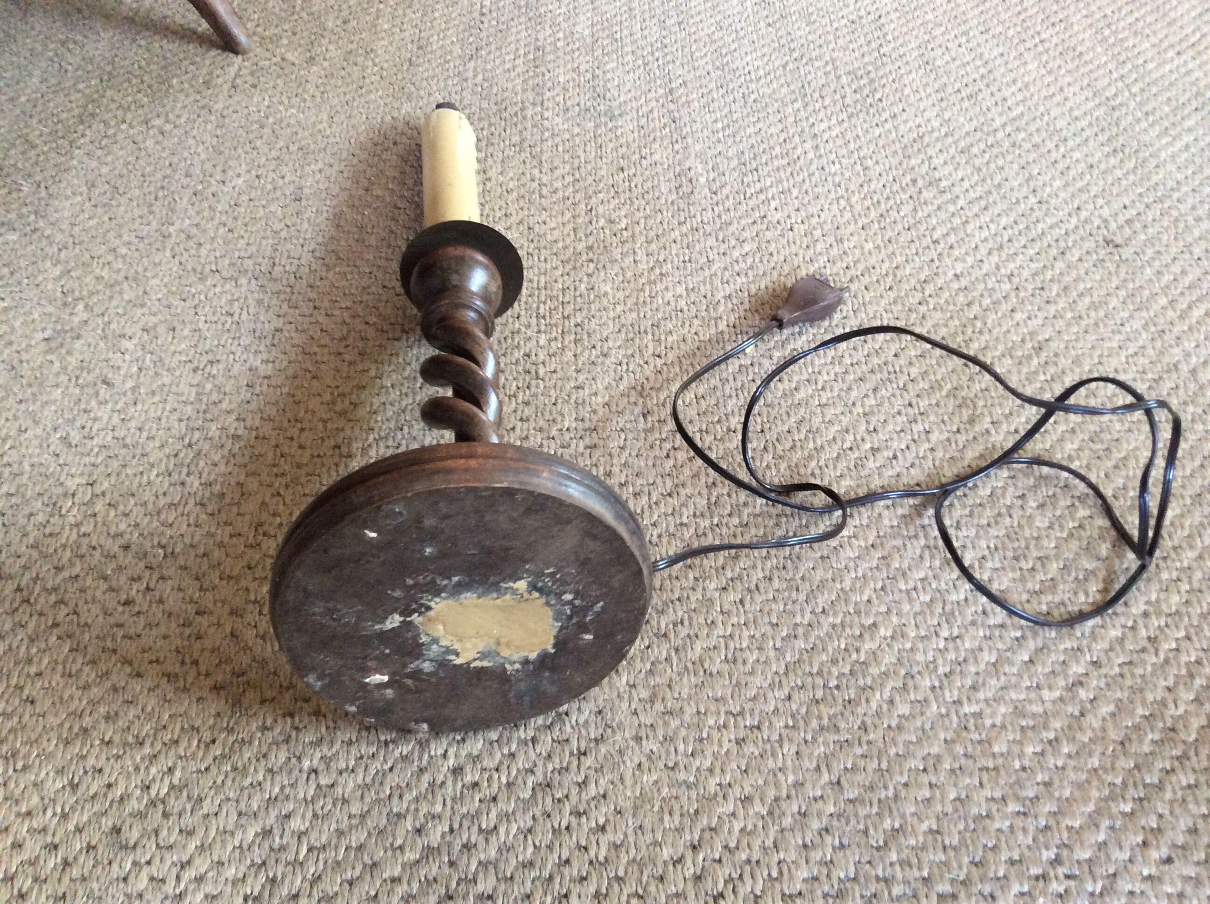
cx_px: 605
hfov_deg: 56.9
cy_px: 452
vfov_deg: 44.1
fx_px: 1117
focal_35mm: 32
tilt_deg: -48.2
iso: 200
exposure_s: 1/25
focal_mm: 3.3
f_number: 2.4
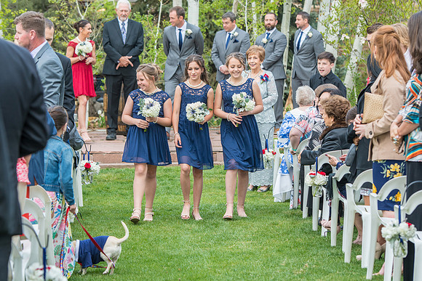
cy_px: 116
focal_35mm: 141
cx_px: 193
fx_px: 1658
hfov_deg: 14.5
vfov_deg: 9.7
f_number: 5
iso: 400
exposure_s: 1/200
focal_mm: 105
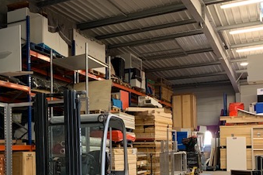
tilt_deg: +1.5
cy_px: 136
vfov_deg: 26.1
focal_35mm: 51
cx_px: 33
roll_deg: -0.1
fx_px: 373
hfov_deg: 36.7
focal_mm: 4.25
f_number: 1.8
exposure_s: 1/33
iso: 250
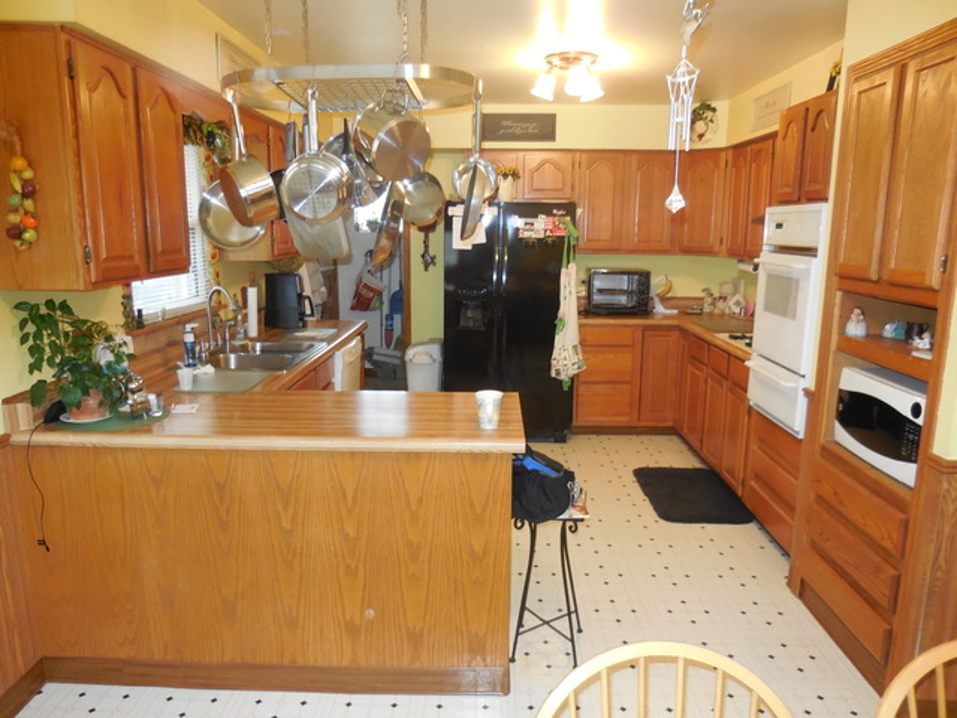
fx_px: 691
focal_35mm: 25
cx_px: 478
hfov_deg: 69.4
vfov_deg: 54.9
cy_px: 359
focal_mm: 4.5
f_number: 3.1
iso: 560
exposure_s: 1/25
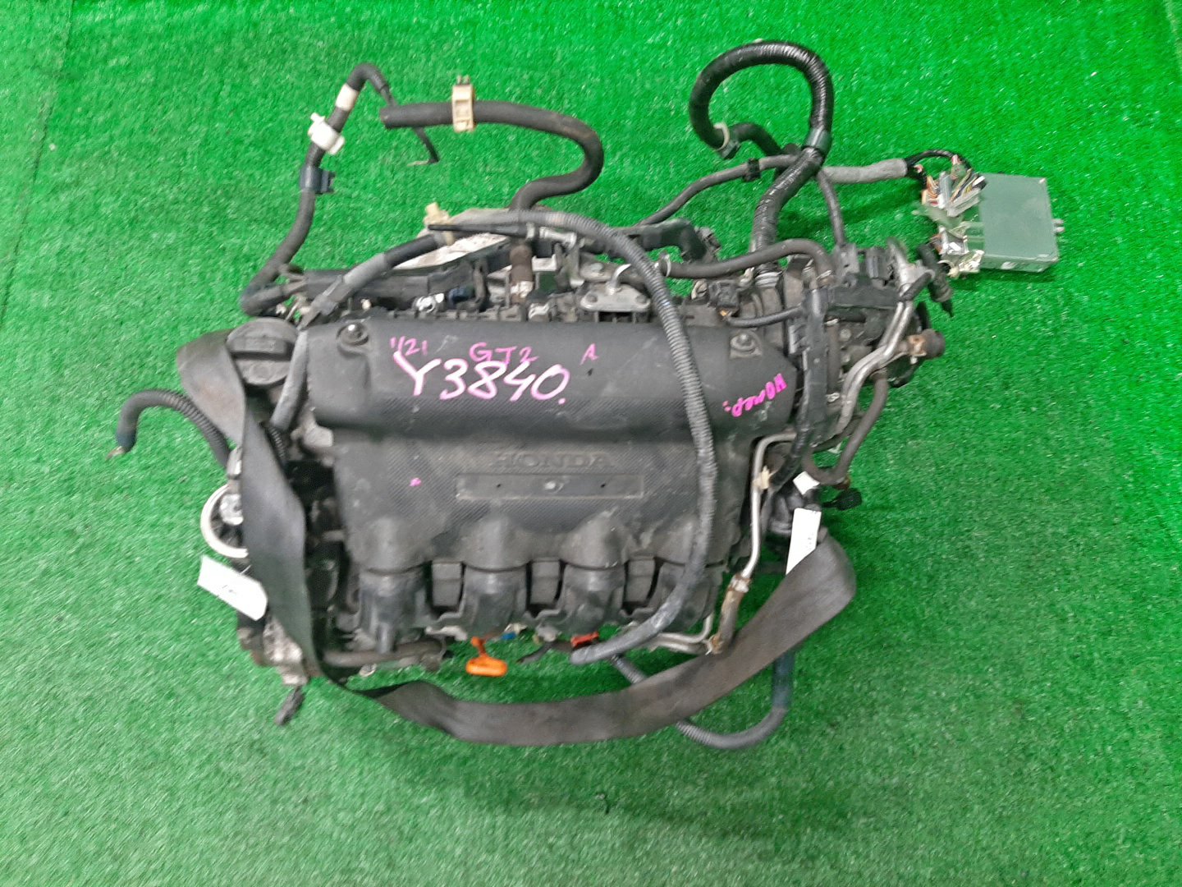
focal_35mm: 26
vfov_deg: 53.1
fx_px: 888
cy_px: 444
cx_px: 591
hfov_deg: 67.3
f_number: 1.7
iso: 232
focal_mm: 3.93
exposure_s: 1/50
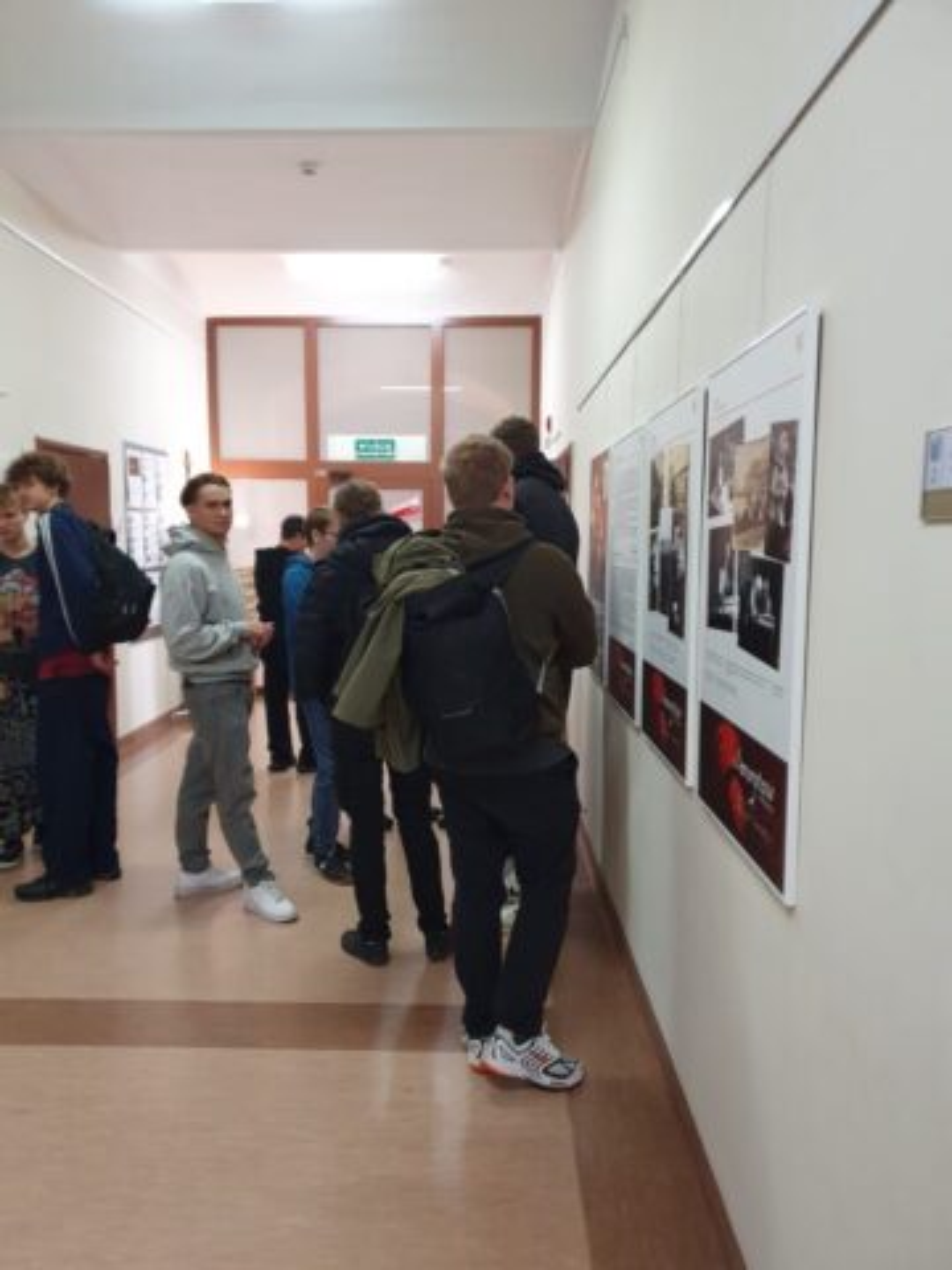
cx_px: 476
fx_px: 953
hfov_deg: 53.1
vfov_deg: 67.3
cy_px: 635
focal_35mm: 26
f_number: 1.5
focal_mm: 4.32
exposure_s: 1/50
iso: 400
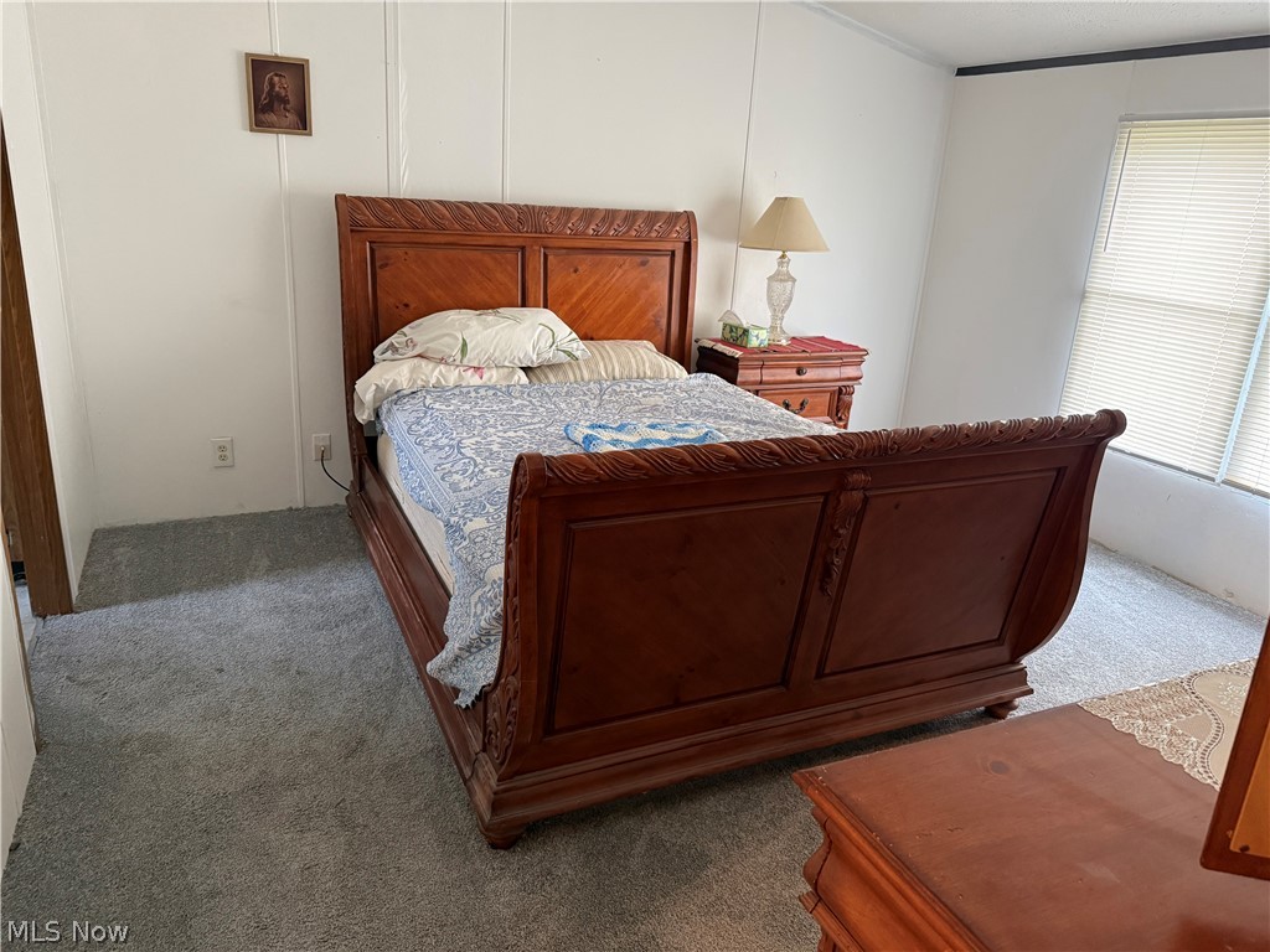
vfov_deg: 56.8
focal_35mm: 24
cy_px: 476
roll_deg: -3.6
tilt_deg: -17.8
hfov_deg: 71.6
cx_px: 635
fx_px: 881
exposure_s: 1/60
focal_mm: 6.76
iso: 500
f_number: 1.78
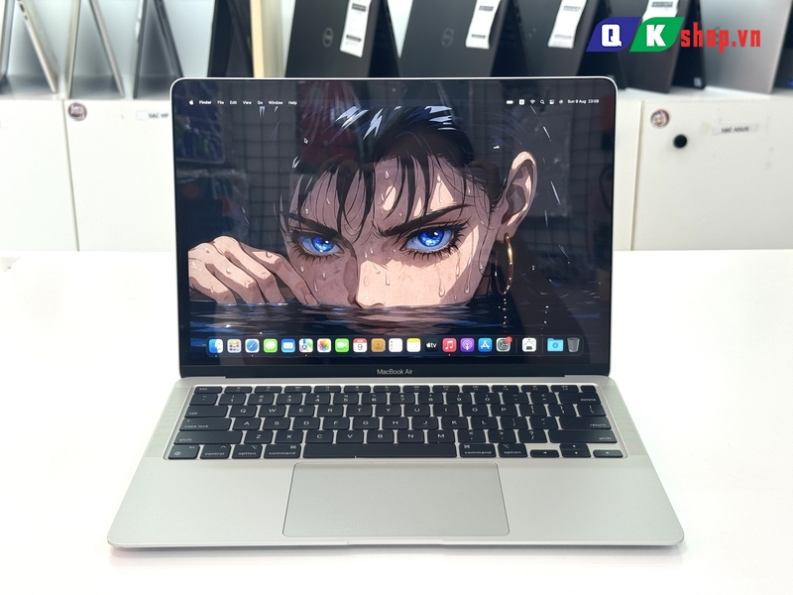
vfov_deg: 30.3
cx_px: 396
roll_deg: +0.8
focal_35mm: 48
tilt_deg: -19.3
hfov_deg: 39.7
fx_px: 1100
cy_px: 298
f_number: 1.78
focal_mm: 6.76
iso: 80
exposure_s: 1/151
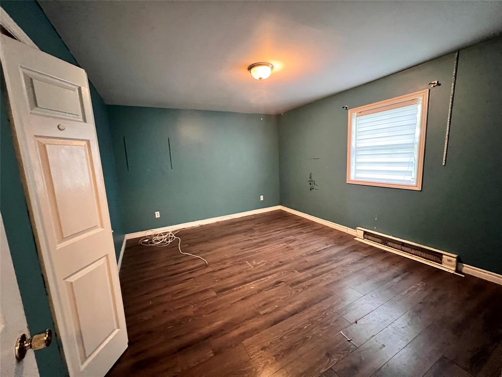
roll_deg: +2.6
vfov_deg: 89.9
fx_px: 189
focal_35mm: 13
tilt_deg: -8.7
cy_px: 188
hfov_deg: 106.2
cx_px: 251
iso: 1250
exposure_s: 1/40
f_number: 1.8
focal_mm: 1.57
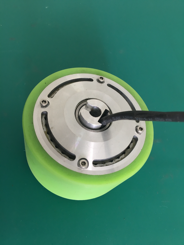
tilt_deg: -58.5
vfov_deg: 61.7
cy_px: 122
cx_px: 92
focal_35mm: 29
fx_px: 206
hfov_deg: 48.2
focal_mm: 4.15
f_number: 2.2
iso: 64
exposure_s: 1/33
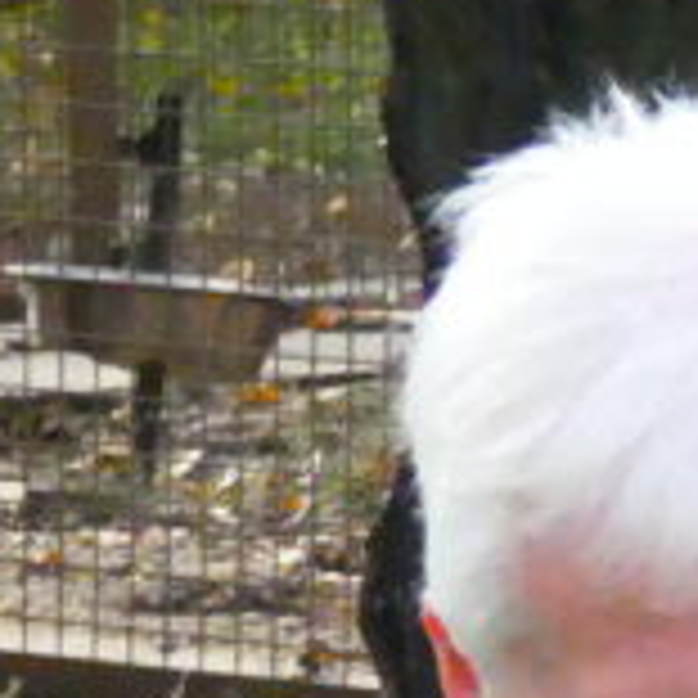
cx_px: 1288
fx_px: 19003
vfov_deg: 2.1
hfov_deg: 2.1
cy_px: 1518
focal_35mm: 833
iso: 1600
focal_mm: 25.6
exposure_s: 1/1300
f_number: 5.6
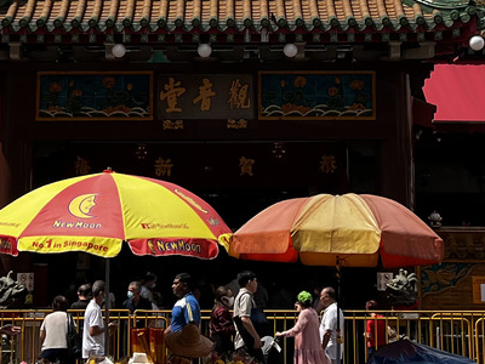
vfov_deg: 14.0
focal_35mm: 104
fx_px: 1457
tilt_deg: +9.3
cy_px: -8
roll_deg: +0.1
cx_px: 210
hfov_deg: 18.9
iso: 50
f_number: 1.5
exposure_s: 1/3460
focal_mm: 5.7
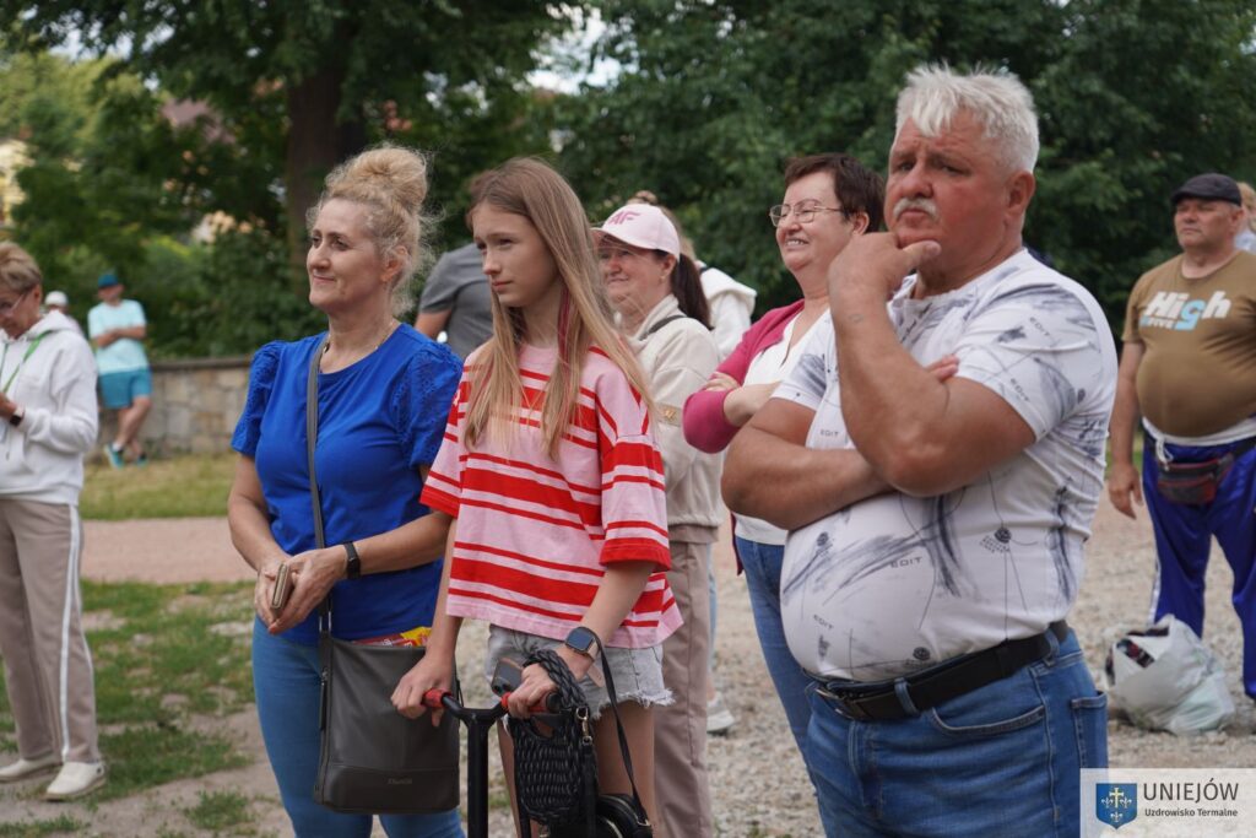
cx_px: 628
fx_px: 2198
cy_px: 419
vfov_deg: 21.6
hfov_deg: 31.9
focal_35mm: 63
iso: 100
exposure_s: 1/250
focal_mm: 63
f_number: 4
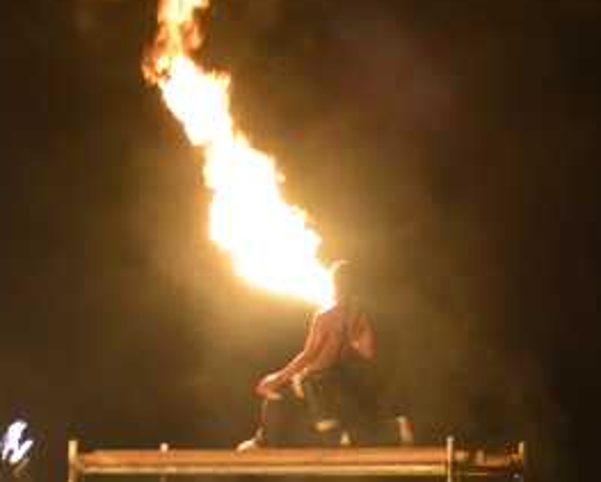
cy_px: 168
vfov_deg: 10.0
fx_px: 2742
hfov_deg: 12.5
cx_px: 322
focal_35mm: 154
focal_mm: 36
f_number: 2.8
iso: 720
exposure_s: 1/40
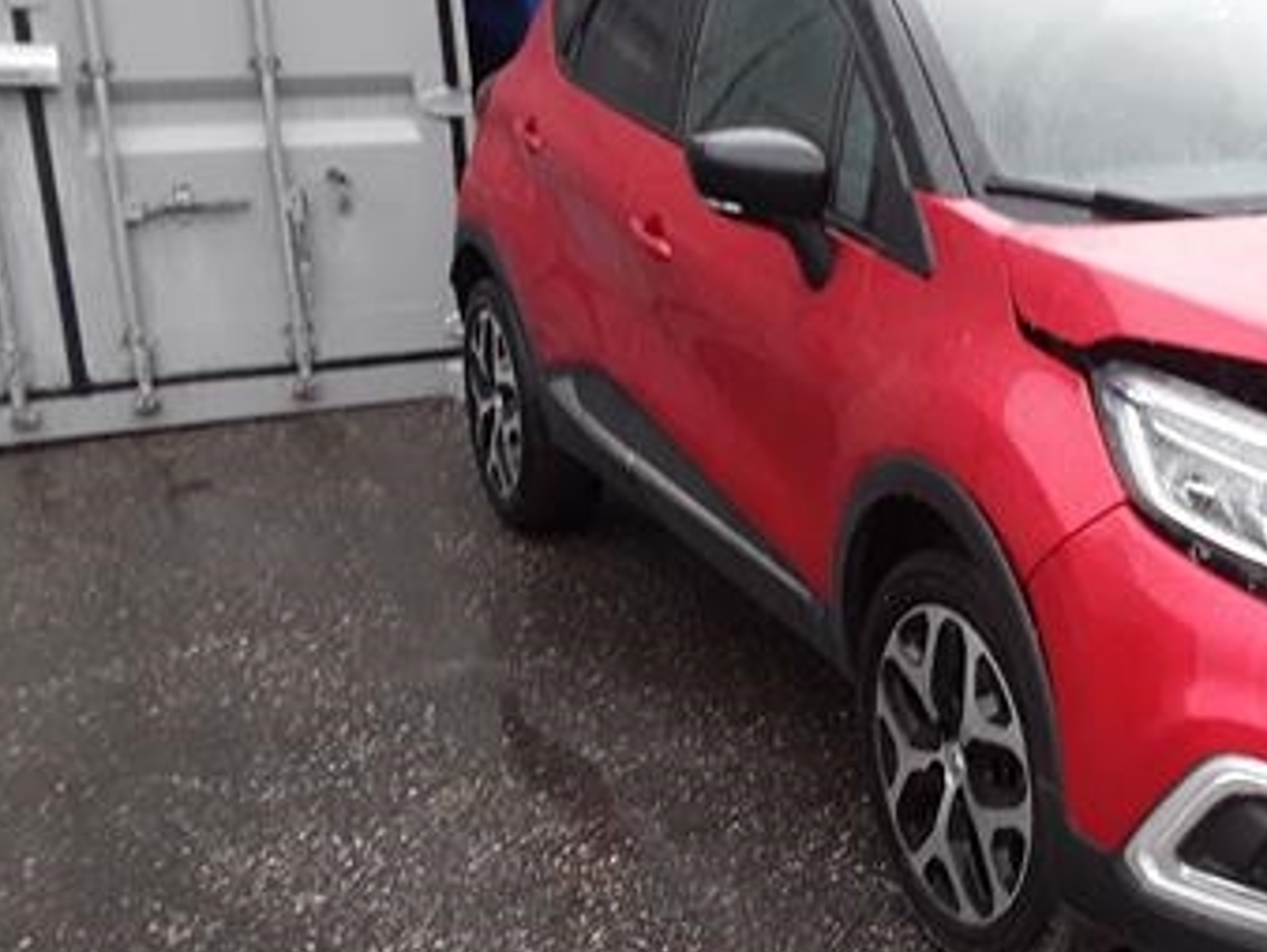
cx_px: 1155
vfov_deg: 27.5
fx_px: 1941
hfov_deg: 34.1
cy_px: 562
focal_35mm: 53
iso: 40
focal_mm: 2.91
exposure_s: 1/50
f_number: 1.9
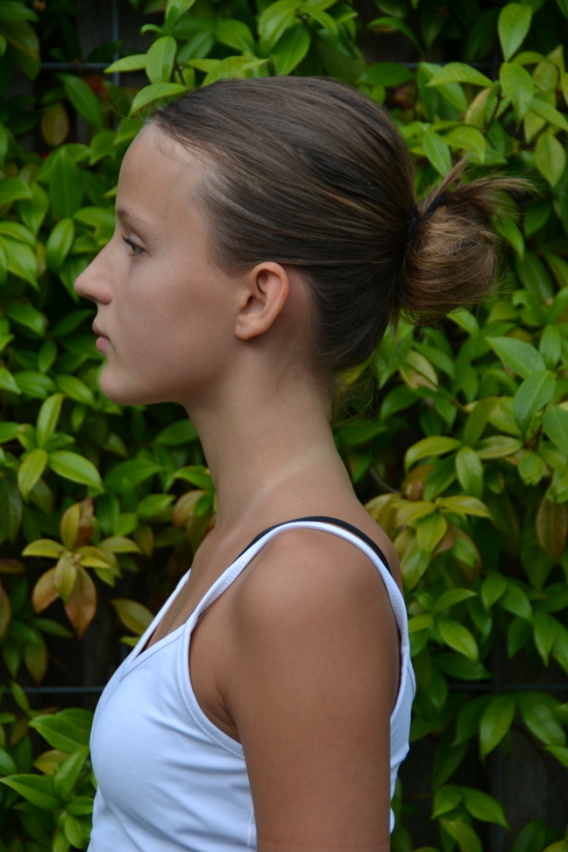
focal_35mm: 158
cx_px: 284
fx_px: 3727
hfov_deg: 8.7
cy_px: 426
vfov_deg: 13.0
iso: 110
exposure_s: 1/125
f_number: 5.6
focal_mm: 105
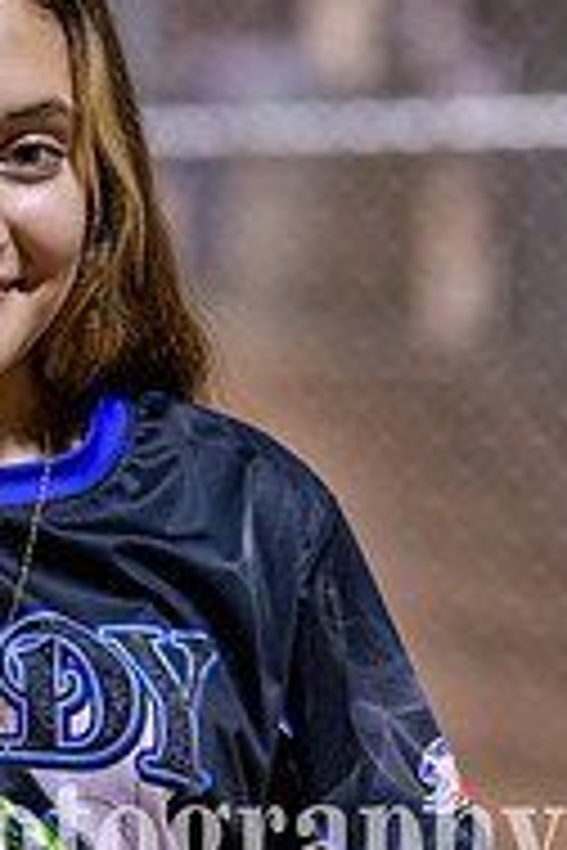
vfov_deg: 5.6
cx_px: 27
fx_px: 8717
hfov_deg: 3.7
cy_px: 742
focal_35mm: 369
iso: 4000
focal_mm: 155
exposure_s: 1/250
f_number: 5
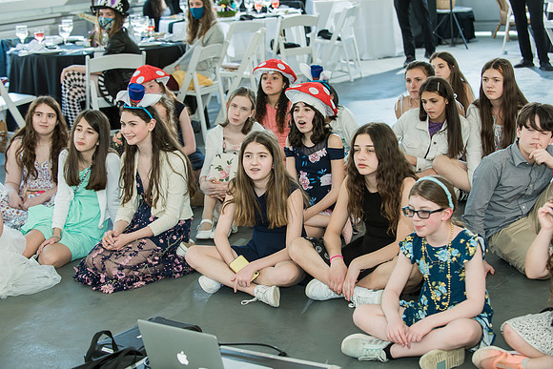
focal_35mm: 70
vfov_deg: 19.5
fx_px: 1075
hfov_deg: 28.8
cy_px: 184
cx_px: 276
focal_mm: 70
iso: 640
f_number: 4
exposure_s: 1/160
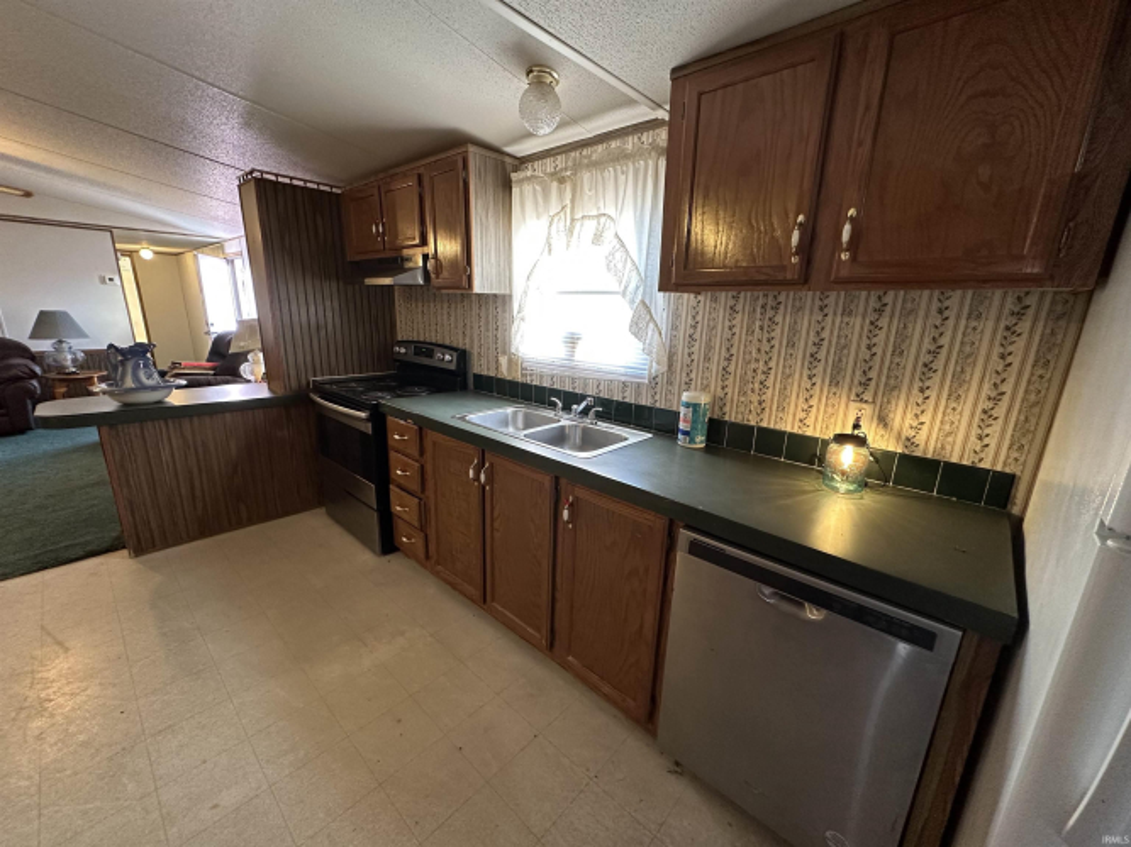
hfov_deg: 102.1
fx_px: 457
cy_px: 424
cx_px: 566
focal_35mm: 14
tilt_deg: -14.7
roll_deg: -2.1
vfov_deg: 85.7
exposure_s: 1/60
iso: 250
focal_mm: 2.22
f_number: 2.2
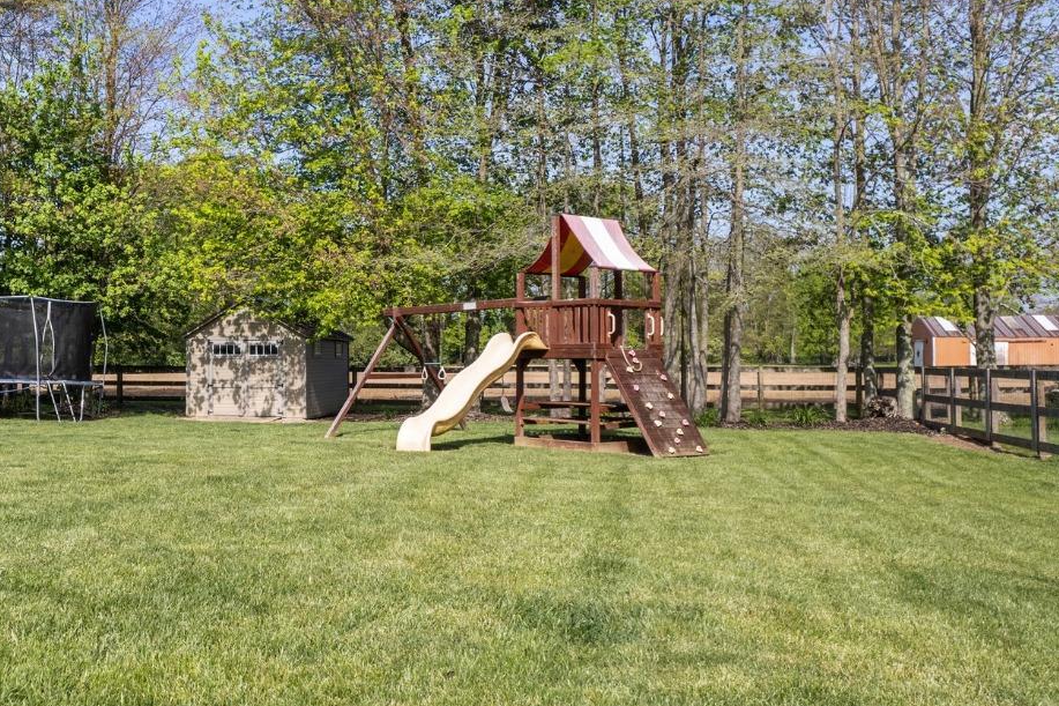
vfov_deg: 36.9
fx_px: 1059
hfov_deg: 51.2
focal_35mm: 36
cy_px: 358
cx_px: 285
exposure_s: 1/1250
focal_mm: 8.38
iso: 100
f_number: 2.8
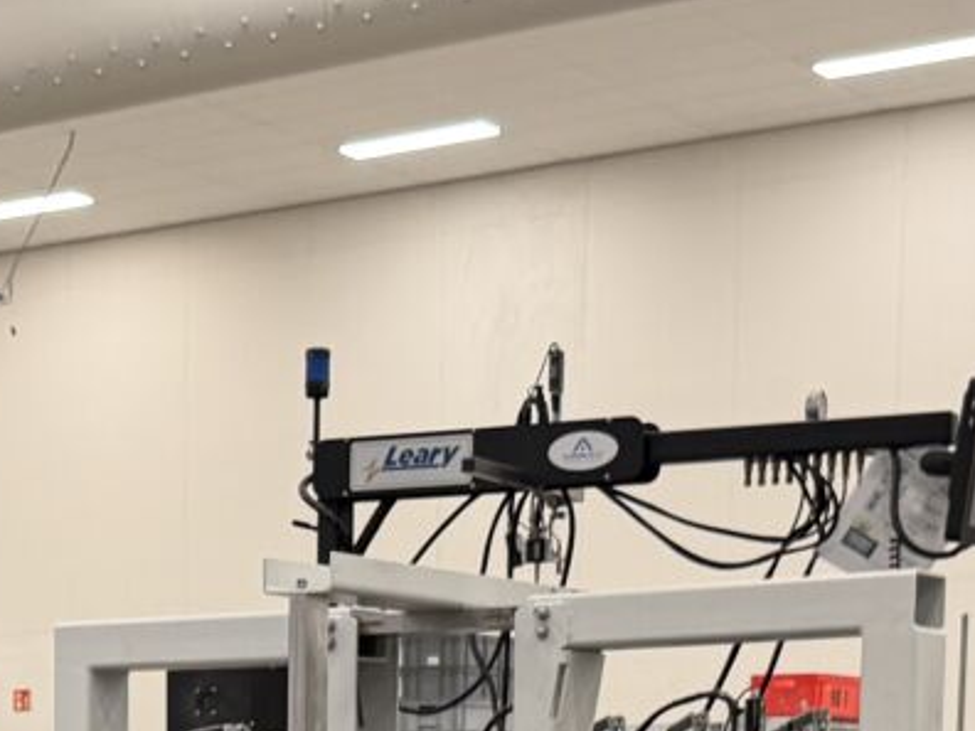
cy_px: 1149
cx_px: 160
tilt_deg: -6.8
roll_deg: -2.4
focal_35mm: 97
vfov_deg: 14.1
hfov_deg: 20.0
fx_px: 2732
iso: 160
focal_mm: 6.76
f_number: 1.78
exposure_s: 1/50
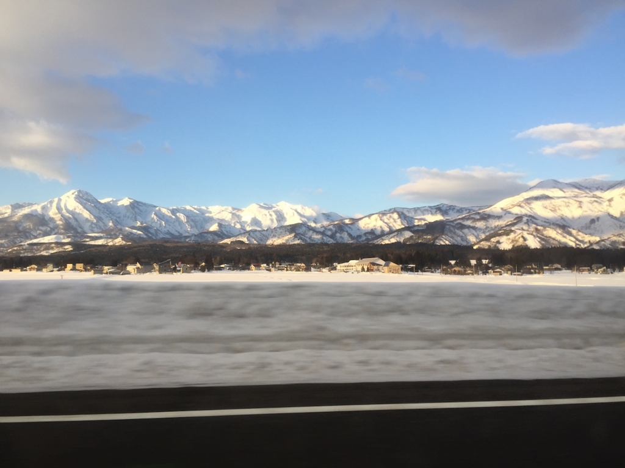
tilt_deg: +5.4
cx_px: 312
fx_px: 524
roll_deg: +1.8
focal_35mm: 29
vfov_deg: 48.2
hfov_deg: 61.7
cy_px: 234
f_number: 2.2
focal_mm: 4.15
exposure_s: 1/138
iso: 32
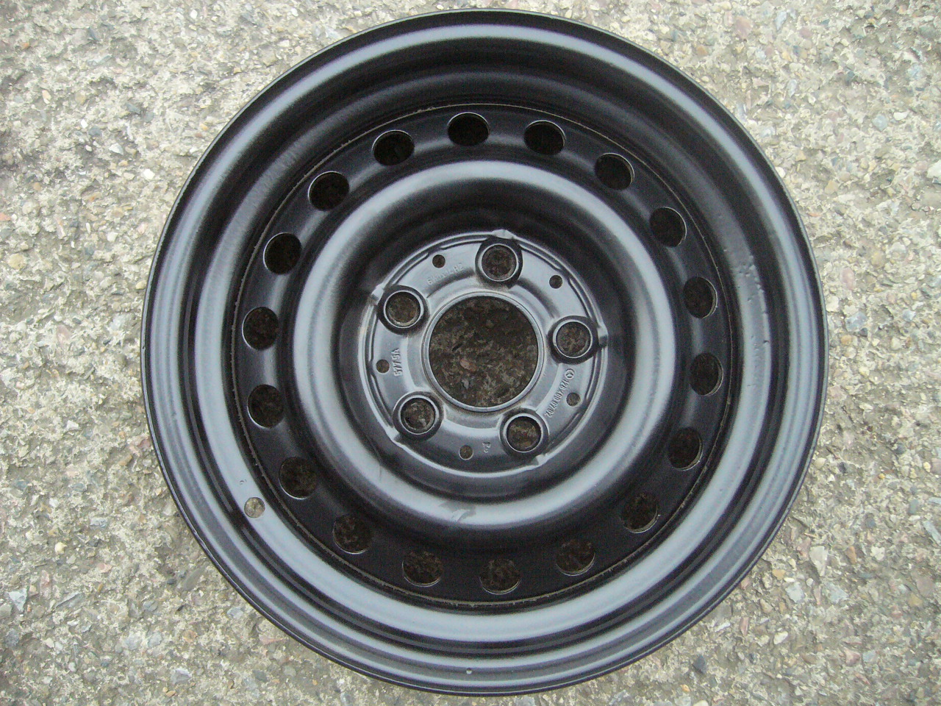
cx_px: 470
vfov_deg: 40.7
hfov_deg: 52.6
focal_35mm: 35
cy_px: 353
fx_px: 951
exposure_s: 1/320
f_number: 2.8
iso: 400
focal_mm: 5.8
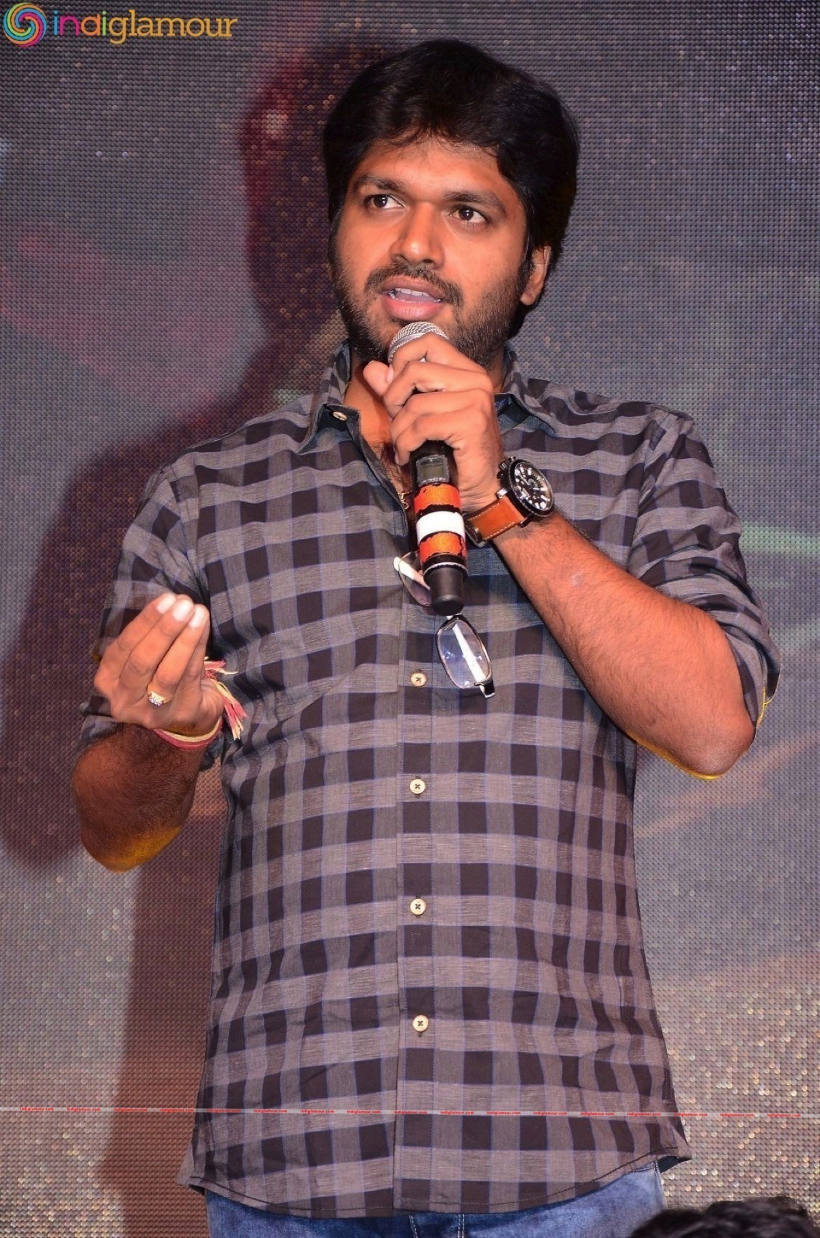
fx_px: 5043
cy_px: 619
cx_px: 410
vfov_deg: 14.0
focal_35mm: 147
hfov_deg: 9.3
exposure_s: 1/125
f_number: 5.6
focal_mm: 98
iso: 800
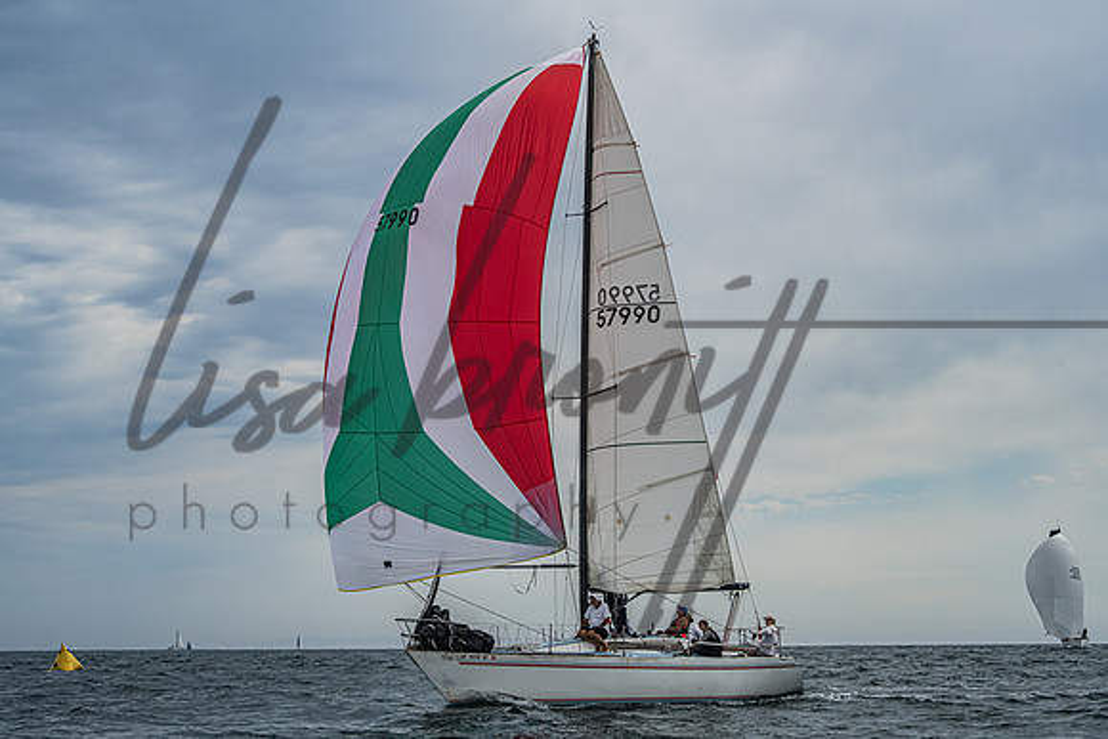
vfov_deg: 22.4
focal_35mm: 61
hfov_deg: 33.0
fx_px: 1869
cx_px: 554
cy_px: 370
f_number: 8
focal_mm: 58
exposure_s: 1/2500
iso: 400
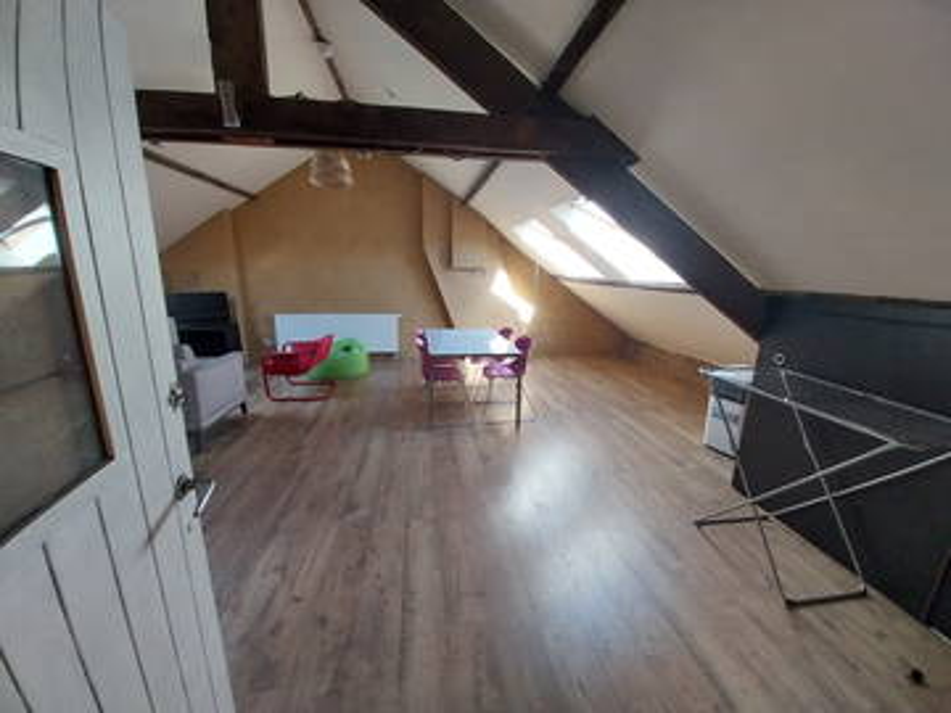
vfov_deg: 89.9
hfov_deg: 106.2
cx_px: 476
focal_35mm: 13
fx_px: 357
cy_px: 356
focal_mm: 1.13
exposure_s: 1/50
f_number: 2.2
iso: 64
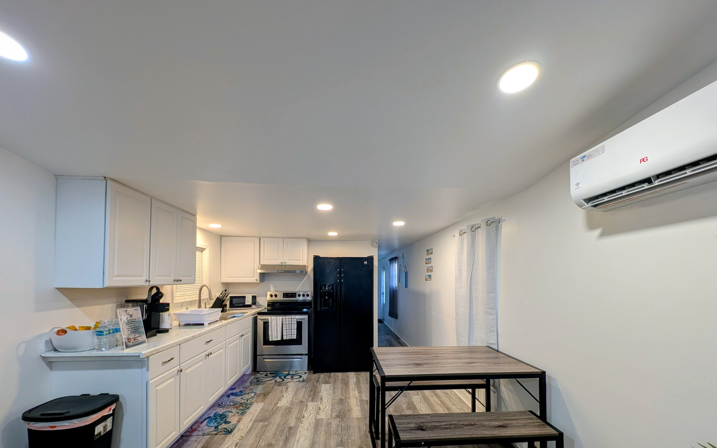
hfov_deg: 109.3
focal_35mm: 13
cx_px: 365
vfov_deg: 81.5
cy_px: 275
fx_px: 254
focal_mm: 2.23
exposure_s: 1/40.7
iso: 67
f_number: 1.95
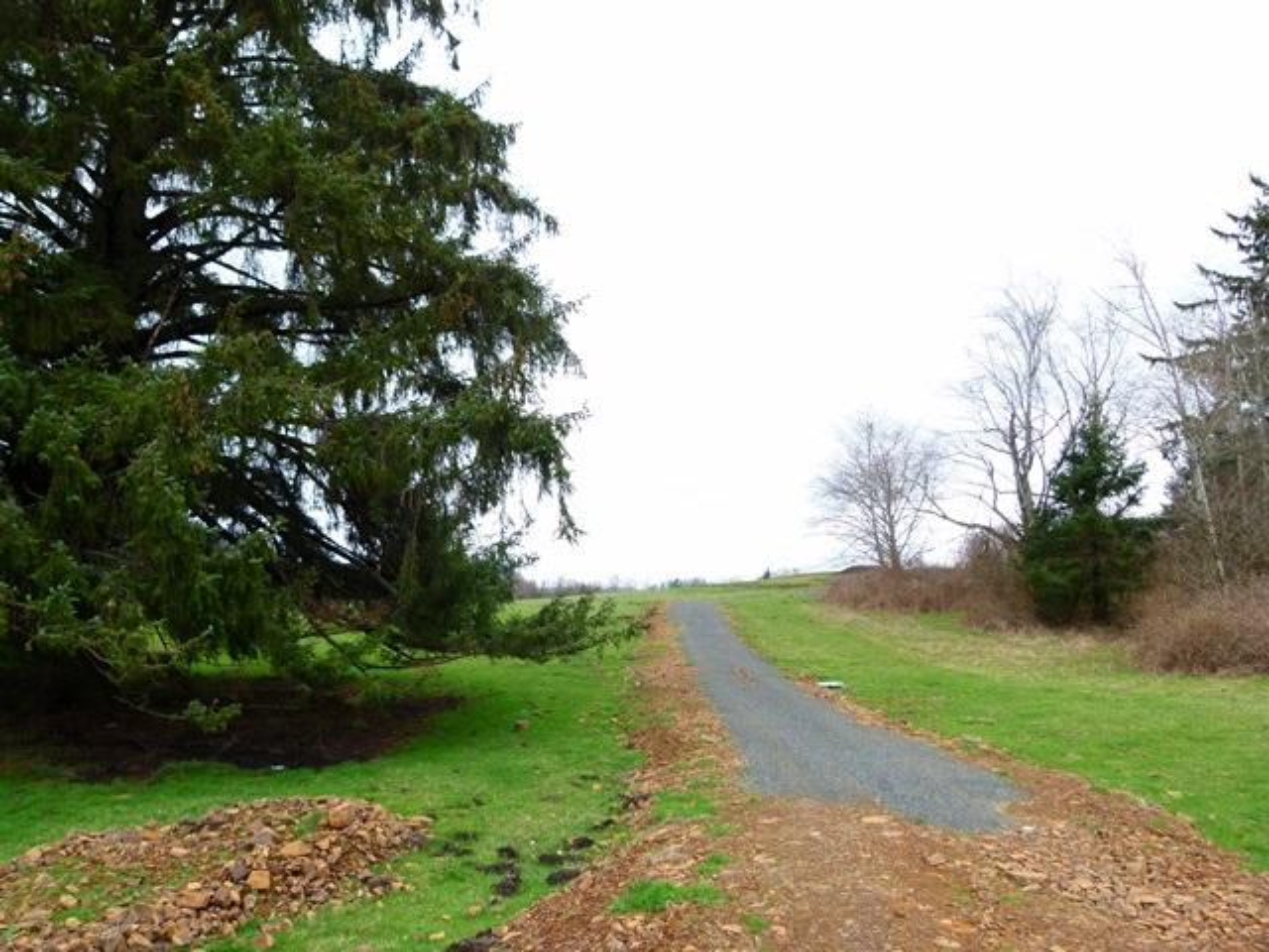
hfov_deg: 69.4
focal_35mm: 25
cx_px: 634
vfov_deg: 54.9
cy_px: 476
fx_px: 916
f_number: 3.2
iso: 100
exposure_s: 1/100
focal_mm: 4.5
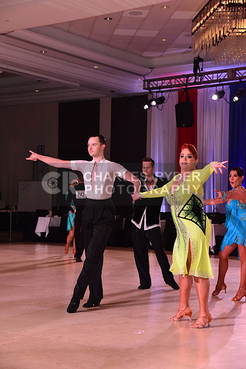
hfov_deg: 19.5
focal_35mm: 70
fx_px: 717
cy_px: 184
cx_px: 123
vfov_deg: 28.8
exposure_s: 1/320
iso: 2500
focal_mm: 70
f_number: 6.3
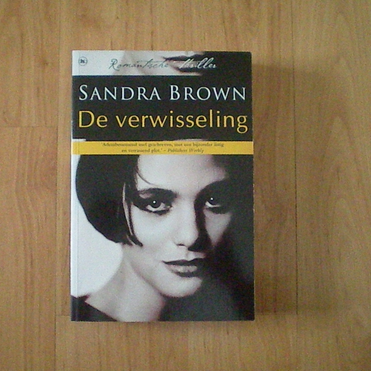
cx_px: 157
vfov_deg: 37.6
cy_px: 186
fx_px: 546
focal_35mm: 45
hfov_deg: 37.5
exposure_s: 1/50
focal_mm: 6.3
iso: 2142
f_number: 3.1
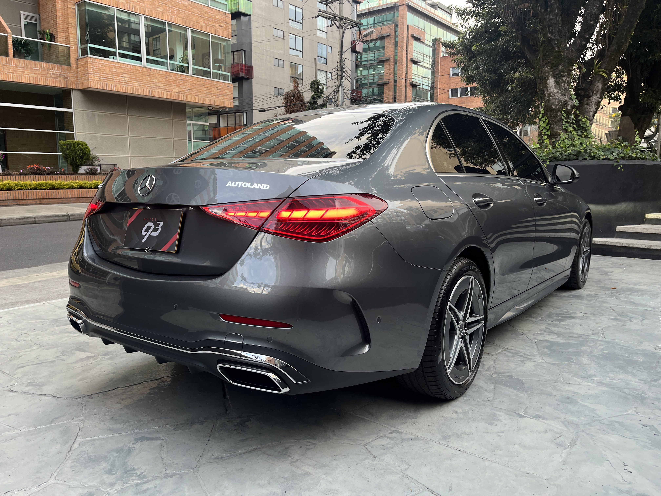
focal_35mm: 26
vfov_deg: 53.1
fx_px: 496
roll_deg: -0.8
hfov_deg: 67.3
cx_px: 330
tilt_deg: -10.3
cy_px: 248
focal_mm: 5.1
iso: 50
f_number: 1.6
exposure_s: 1/100
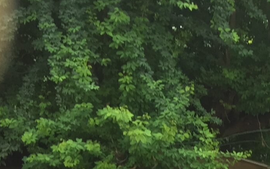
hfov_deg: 16.2
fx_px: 839
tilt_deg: -9.8
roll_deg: +0.9
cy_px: 373
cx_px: 443
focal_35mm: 114
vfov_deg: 10.3
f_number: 2.2
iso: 32
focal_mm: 4.15
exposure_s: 1/60
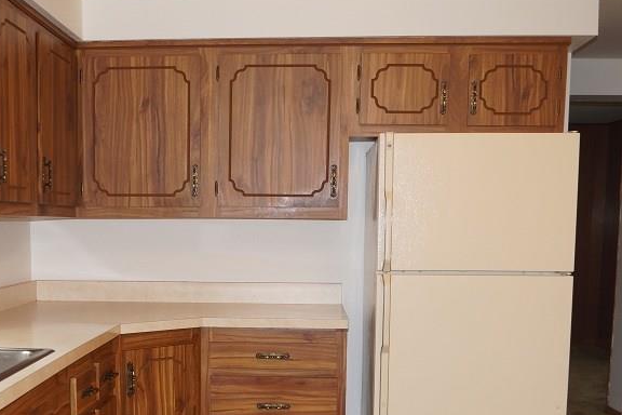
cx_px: 191
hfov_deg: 40.4
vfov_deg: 27.6
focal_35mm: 48
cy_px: 326
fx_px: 829
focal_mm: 18
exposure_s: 1/60
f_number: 4
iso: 320
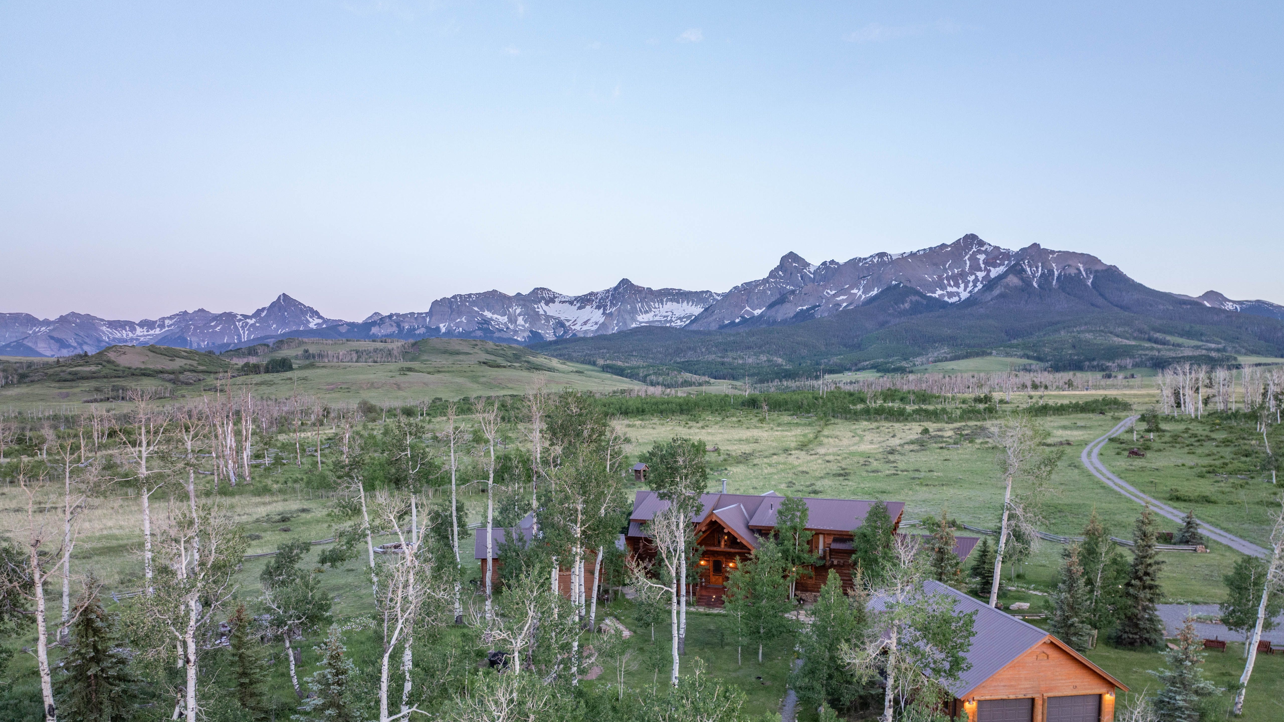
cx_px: 659
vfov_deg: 42.4
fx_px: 919
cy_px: 473
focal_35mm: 27
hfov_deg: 69.8
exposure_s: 1/30
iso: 100
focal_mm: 12.29
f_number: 2.8
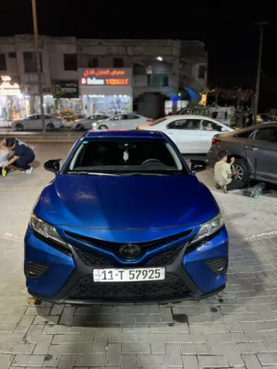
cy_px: 184
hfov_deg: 53.1
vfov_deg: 67.3
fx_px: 277
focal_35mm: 26
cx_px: 138
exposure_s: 1/60
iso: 200
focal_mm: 5.7
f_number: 1.5
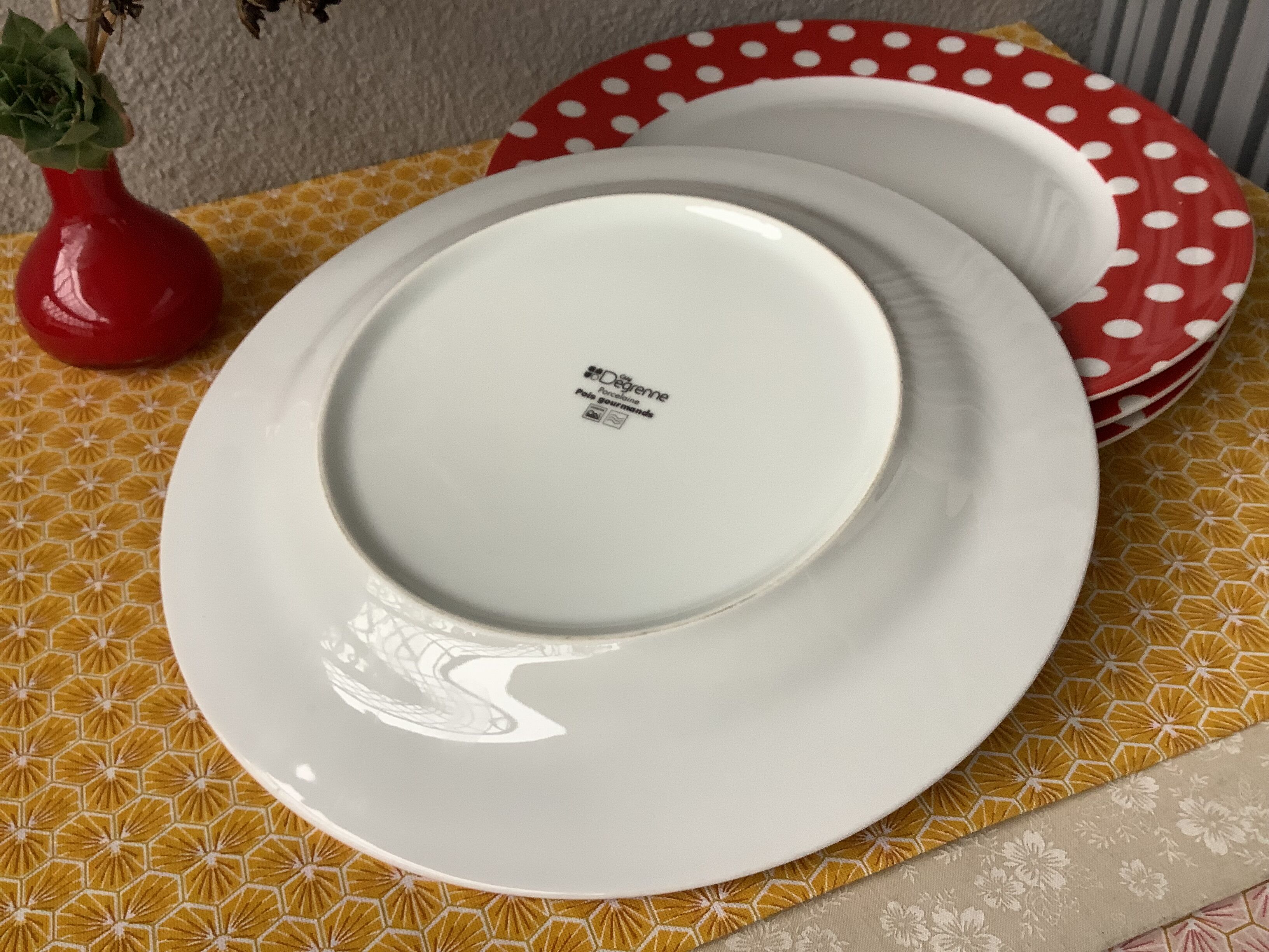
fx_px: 1136
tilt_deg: -40.5
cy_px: 476
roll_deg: +0.3
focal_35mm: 31
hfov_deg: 58.4
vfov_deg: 45.4
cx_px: 634
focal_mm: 3.3
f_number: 2.4
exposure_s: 1/60
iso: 80
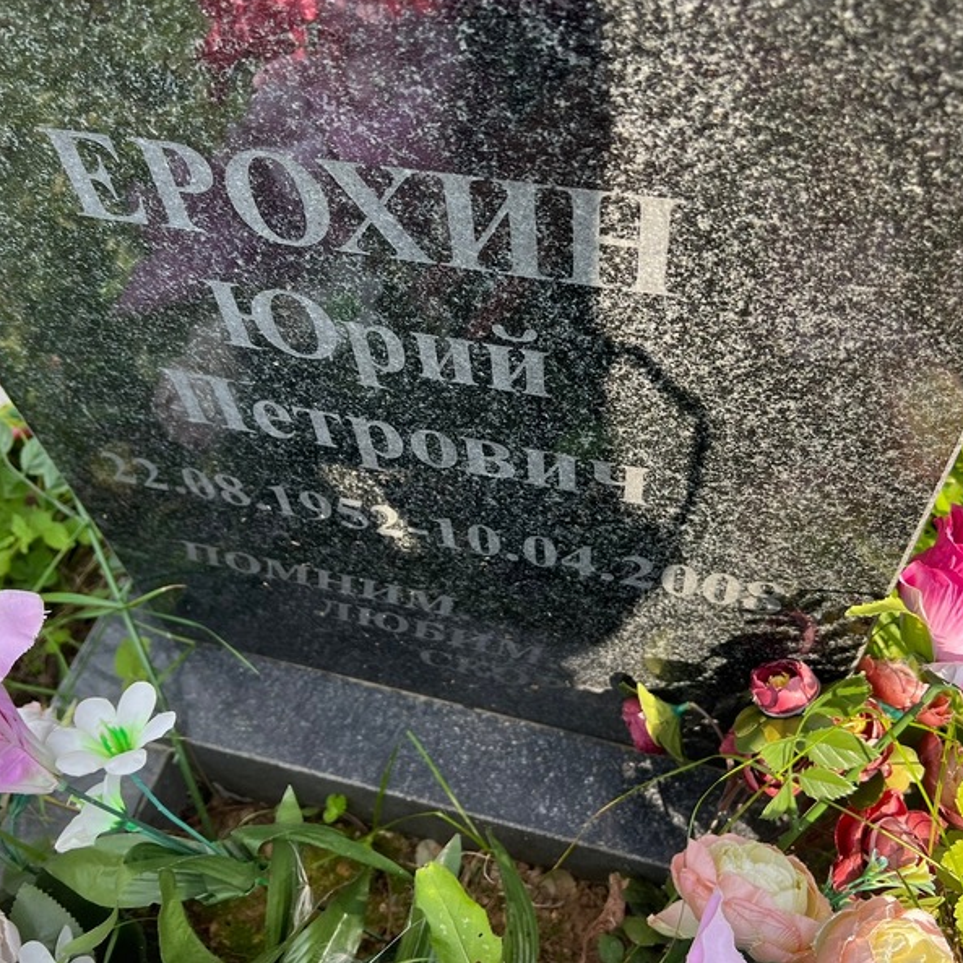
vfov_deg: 52.5
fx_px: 976
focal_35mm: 31
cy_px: 479
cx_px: 481
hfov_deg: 52.5
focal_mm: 5.7
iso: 50
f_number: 1.5
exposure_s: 1/814
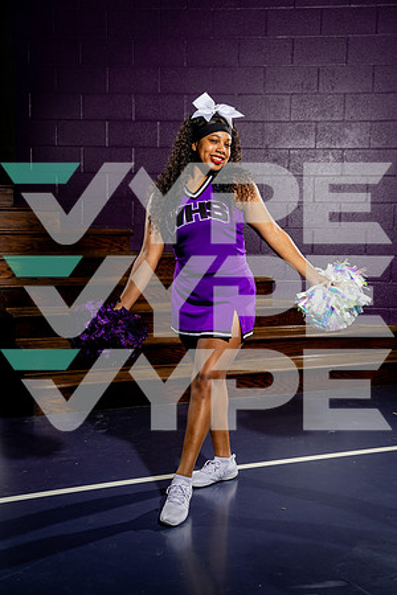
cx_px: 198
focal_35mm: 47
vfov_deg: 41.9
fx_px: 777
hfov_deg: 28.6
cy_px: 298
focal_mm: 47
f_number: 4
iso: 250
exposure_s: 1/250
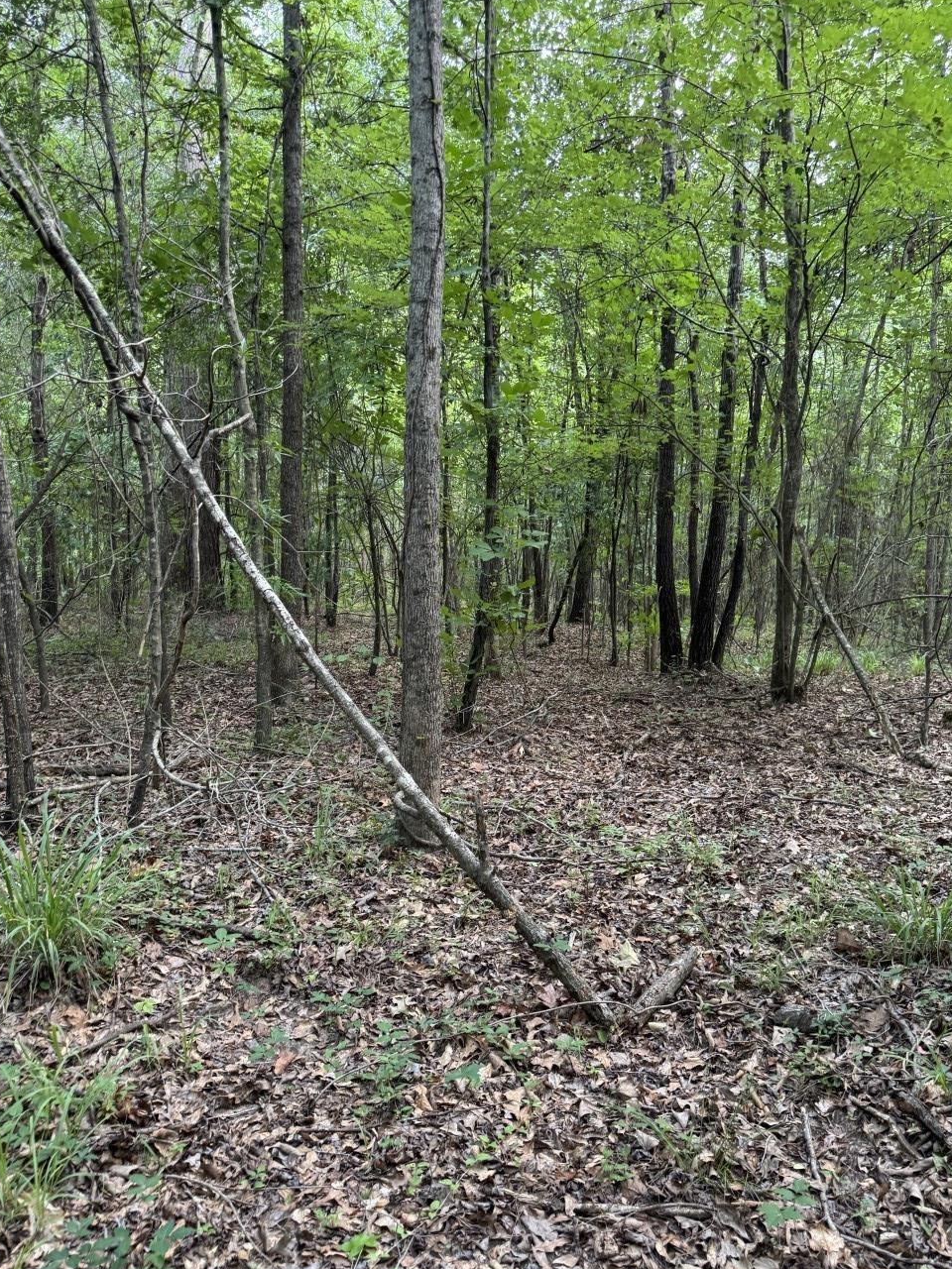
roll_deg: -1.2
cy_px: 692
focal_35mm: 27
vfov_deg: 65.2
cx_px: 521
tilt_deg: -8.1
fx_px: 990
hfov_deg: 51.3
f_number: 1.78
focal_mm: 6.76
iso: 200
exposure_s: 1/62
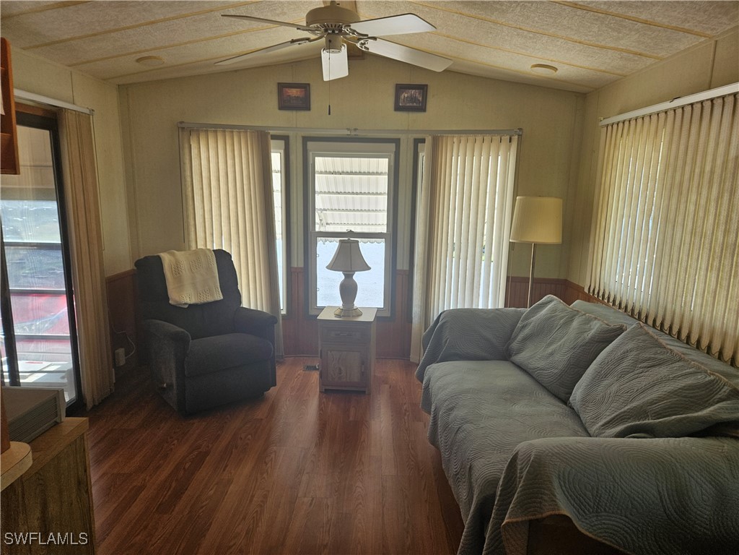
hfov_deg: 73.9
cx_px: 370
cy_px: 278
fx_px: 491
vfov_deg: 58.9
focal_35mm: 23
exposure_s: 1/120
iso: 50
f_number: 1.8
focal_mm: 5.4
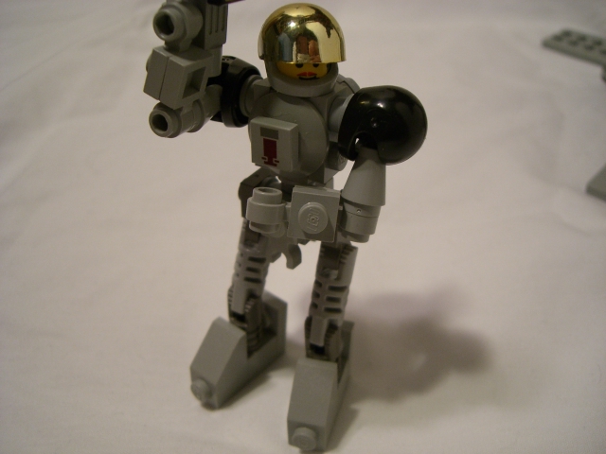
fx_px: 665
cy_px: 227
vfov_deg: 37.7
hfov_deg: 49.0
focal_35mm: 38
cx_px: 303
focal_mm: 6.2
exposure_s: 1/25
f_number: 2.7
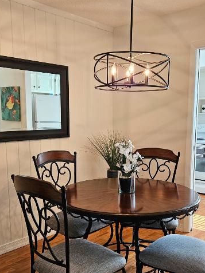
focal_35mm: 37
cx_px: 112
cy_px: 163
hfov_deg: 38.6
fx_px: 293
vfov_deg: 49.9
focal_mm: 5.4
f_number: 1.8
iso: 160
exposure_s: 1/120
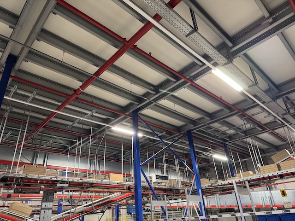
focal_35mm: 24
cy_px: 110
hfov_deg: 71.6
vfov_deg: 56.8
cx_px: 148
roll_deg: +4.6
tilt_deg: +26.3
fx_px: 205
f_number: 1.78
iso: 500
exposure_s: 1/50
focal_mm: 6.76
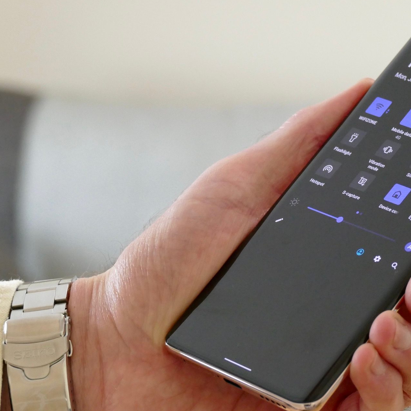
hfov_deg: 9.4
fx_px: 2499
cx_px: 317
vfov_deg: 9.4
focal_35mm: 186
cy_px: 211
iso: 1600
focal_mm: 50.69
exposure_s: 1/25
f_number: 4.5
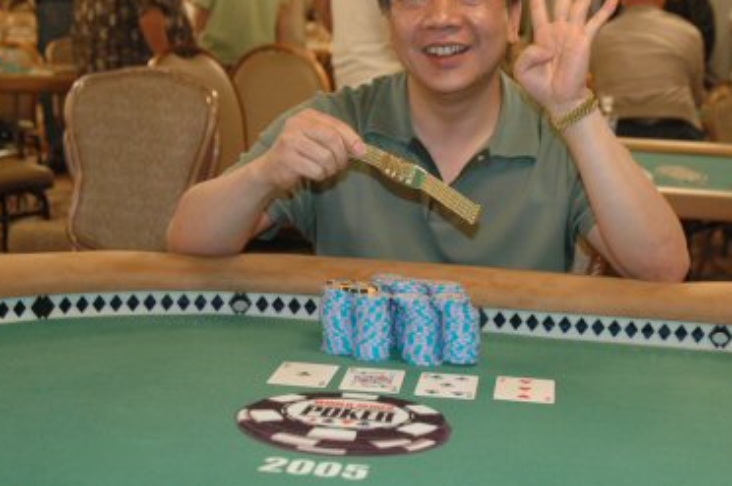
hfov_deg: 29.6
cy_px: 190
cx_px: 431
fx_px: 1381
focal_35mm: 68
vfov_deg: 19.9
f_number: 4.5
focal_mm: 36
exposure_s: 1/60
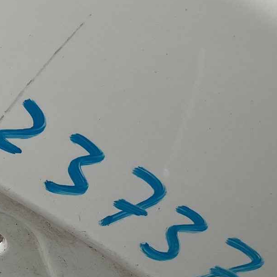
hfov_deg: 19.5
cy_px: 10
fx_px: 770
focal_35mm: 85
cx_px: -27
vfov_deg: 19.9
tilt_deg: -49.7
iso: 20
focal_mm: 3
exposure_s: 1/120
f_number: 1.8
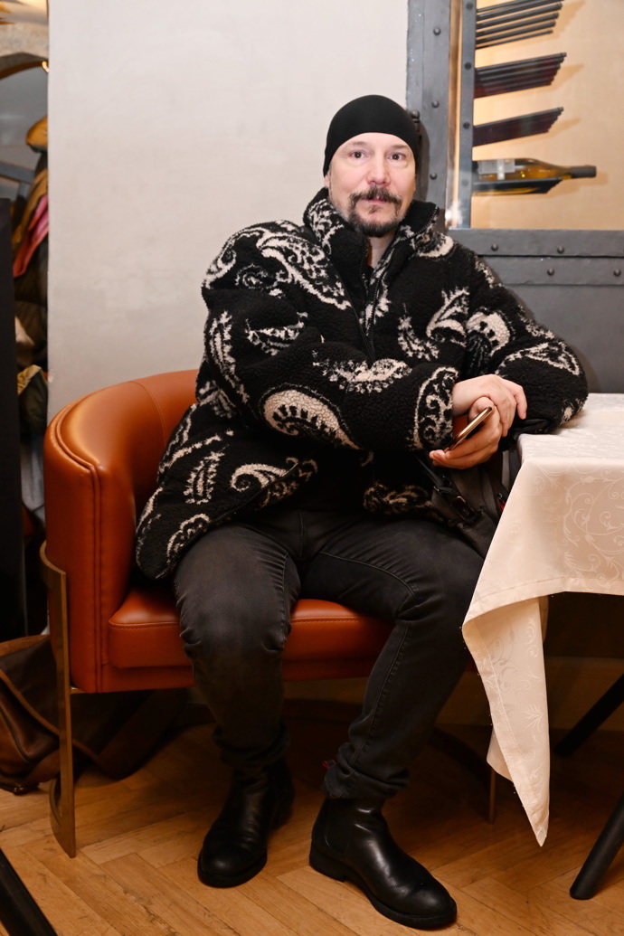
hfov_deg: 29.2
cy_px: 468
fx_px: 1196
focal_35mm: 46
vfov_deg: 42.7
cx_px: 312
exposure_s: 1/125
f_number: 5
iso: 2000
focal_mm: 46
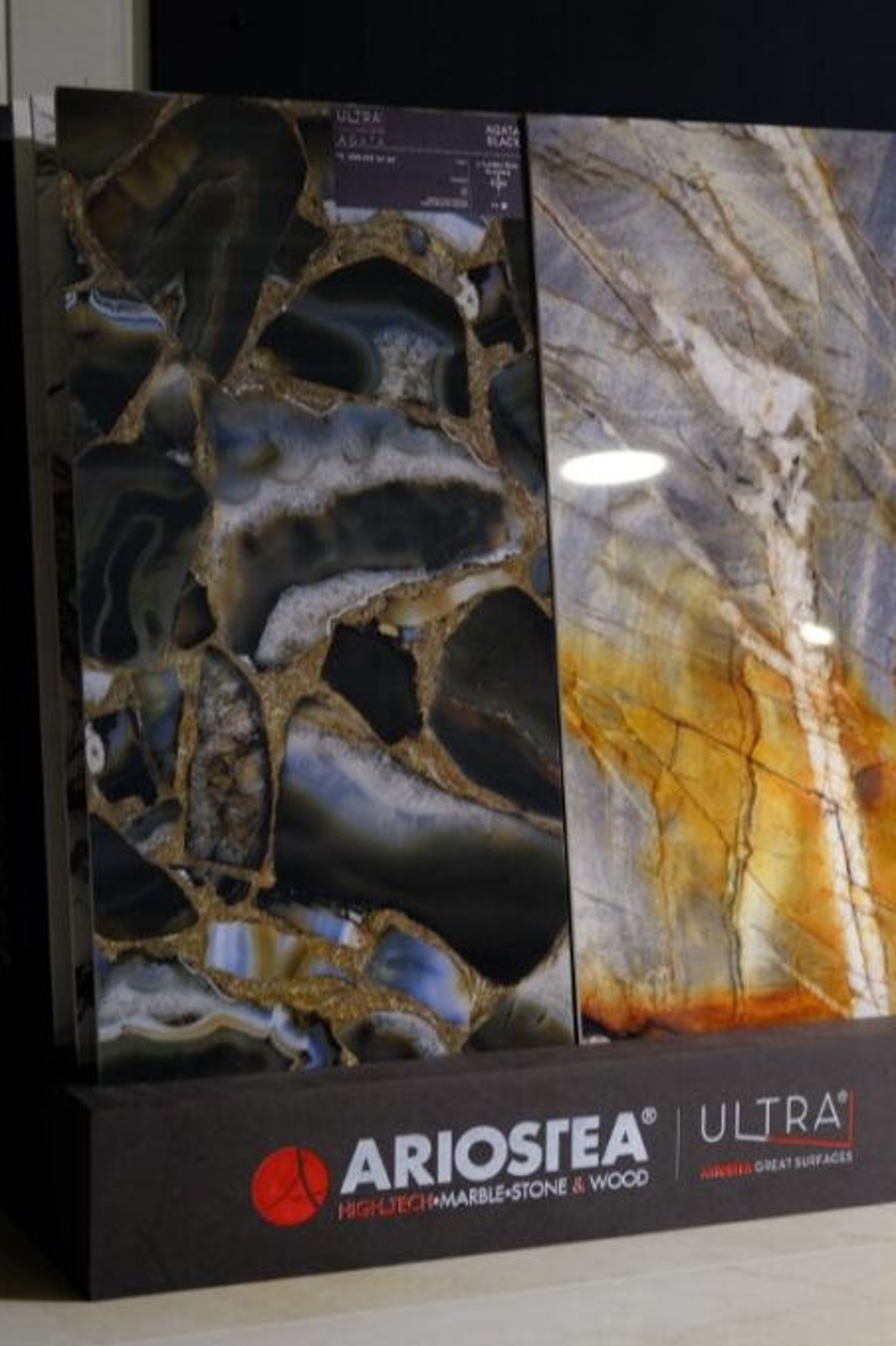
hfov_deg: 16.8
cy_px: 673
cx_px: 848
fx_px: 2989
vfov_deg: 25.4
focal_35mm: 80
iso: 200
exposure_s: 1/28
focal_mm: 35
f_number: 2
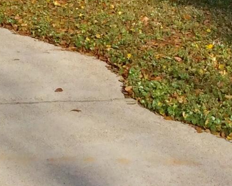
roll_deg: -1.8
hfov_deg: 11.5
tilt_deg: +2.8
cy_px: -262
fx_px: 1119
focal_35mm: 163
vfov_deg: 8.6
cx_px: -81
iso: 32
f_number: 2.4
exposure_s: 1/3012
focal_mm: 3.3
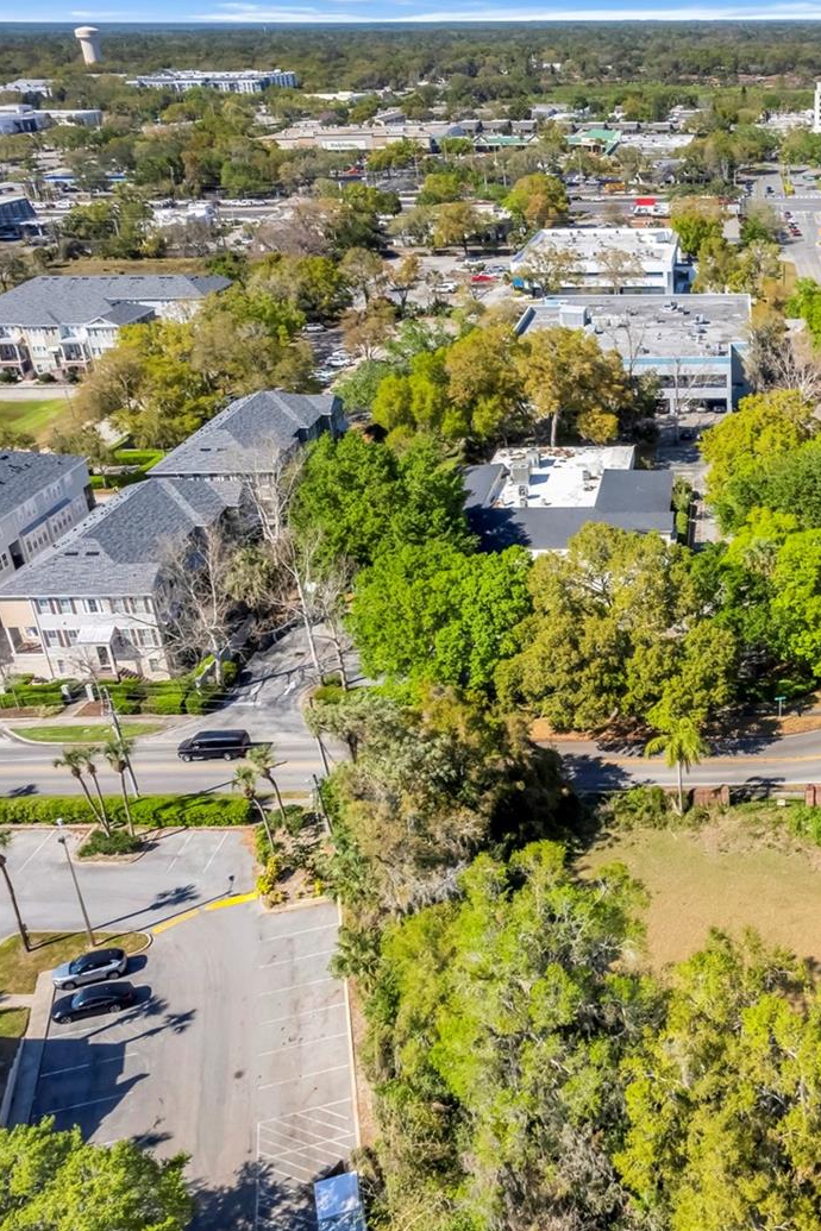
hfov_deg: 35.9
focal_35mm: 34
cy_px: 614
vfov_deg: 55.8
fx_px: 1163
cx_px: 776
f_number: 2.8
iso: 100
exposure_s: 1/320
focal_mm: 8.38
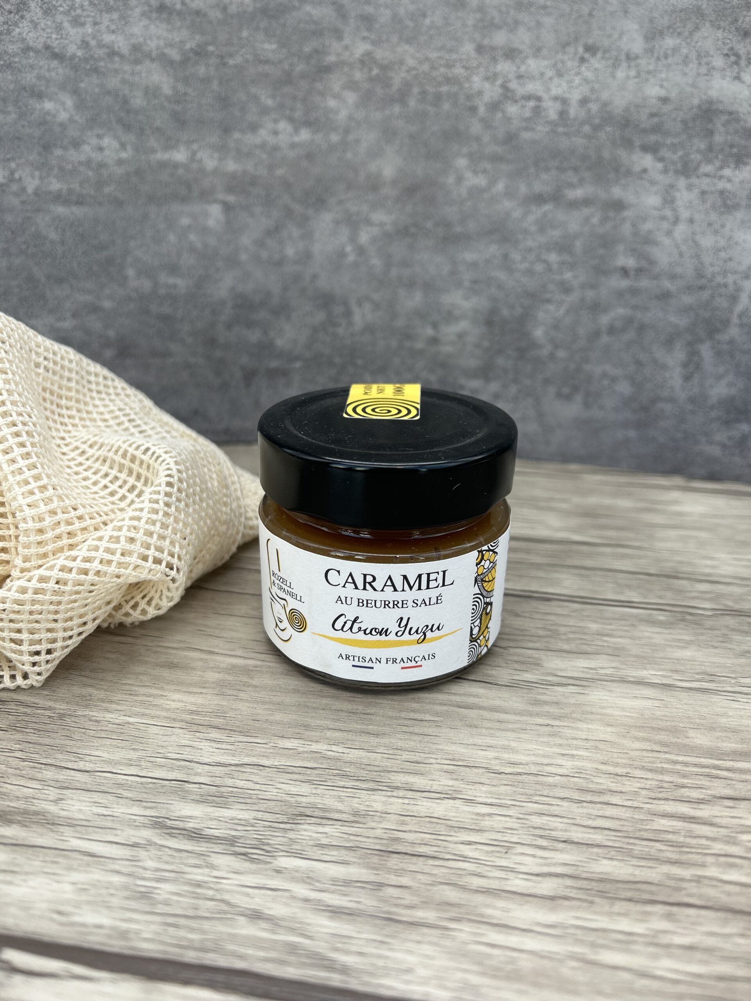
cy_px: 500
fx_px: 752
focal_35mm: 26
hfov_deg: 53.1
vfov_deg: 67.3
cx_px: 376
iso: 50
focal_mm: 5.7
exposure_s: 1/361
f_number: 1.5
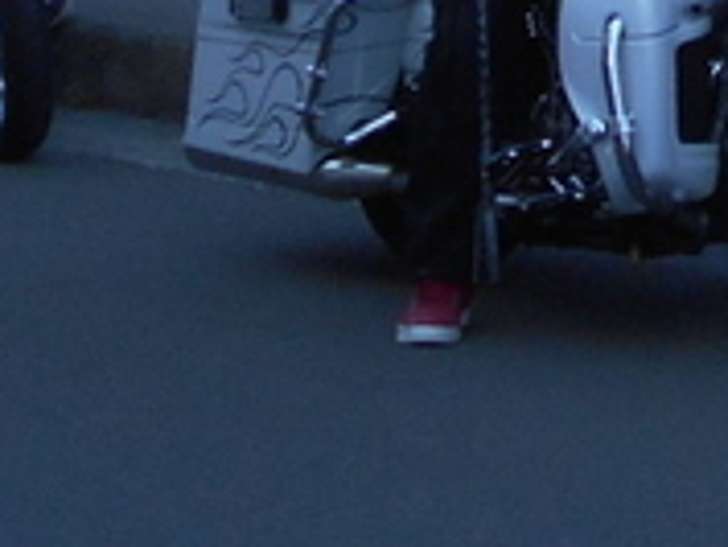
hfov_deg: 7.2
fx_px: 5556
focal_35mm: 264
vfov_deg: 5.5
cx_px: 1542
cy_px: -494
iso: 80
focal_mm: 6.7
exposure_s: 1/400
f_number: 3.9
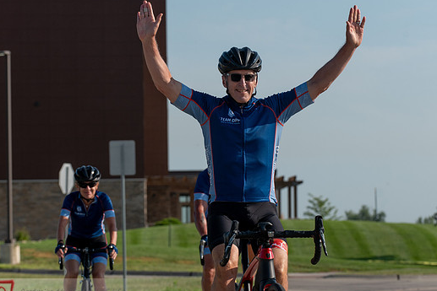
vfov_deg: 6.6
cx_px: 226
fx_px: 2513
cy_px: 111
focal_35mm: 207
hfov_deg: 9.9
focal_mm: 150
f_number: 5.6
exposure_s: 1/1000
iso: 250
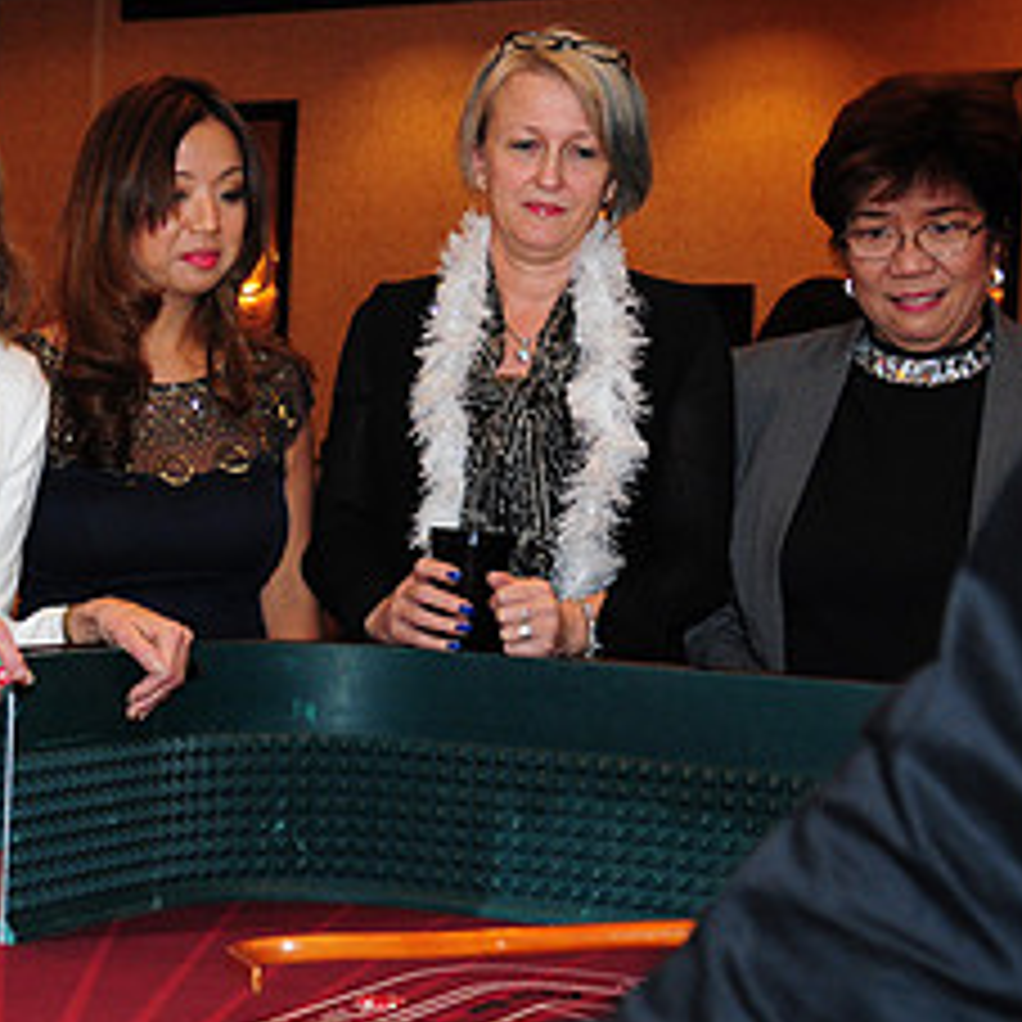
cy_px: 606
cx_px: -23
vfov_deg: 22.2
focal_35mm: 78
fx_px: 2605
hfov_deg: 21.4
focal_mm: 24
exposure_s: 1/60
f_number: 4
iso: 800
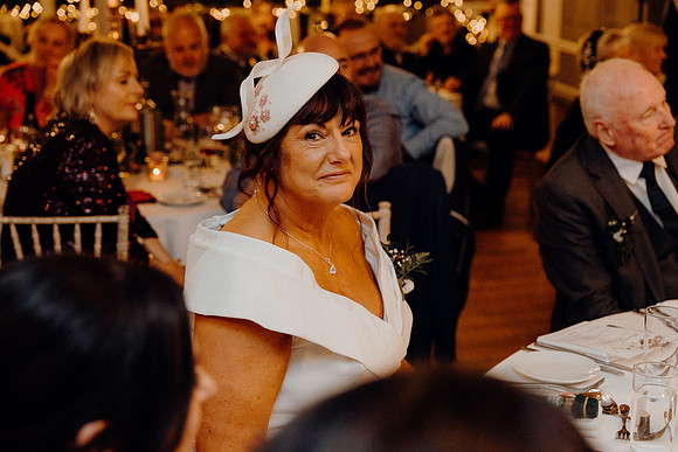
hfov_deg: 35.6
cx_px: 339
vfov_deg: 24.2
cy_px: 226
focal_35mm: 56
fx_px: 1055
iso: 2500
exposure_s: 1/160
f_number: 3.5
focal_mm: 56
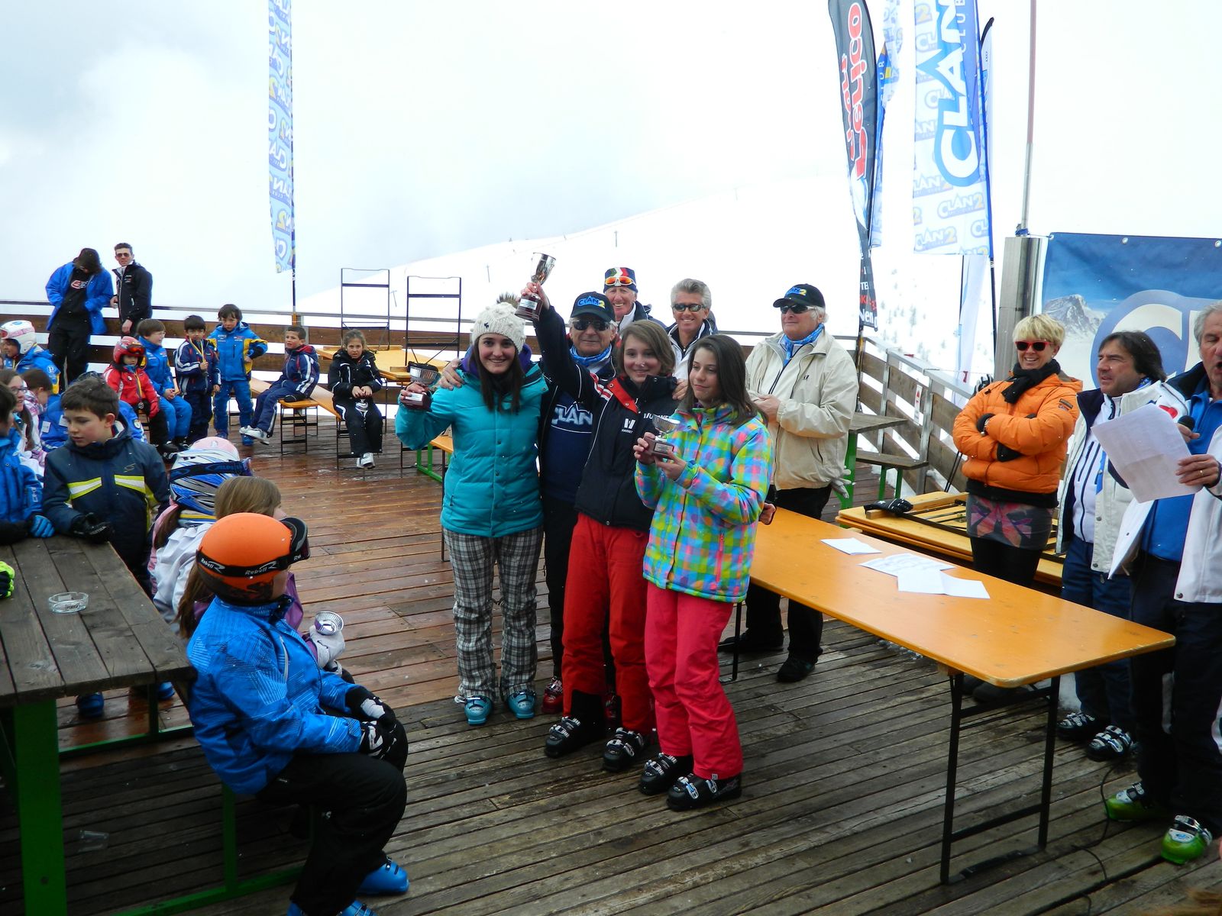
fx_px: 1094
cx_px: 611
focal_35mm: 31
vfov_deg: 45.4
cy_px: 458
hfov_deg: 58.4
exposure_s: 1/800
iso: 80
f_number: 3.2
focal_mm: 5.6
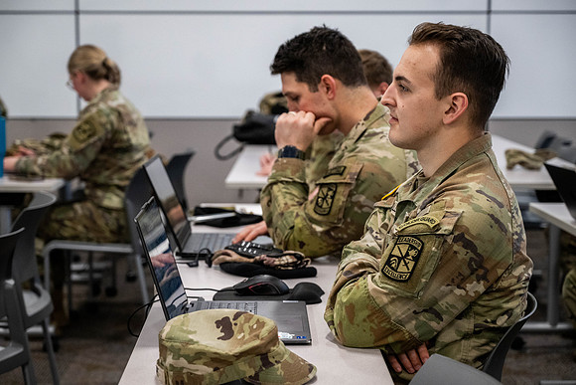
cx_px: 288
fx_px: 1177
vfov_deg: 18.5
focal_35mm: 74
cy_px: 192
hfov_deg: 27.5
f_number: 4
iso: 2500
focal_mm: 70
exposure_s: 1/400
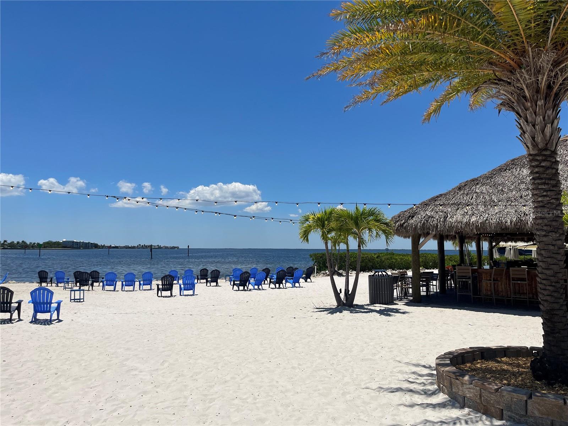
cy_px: 213
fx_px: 427
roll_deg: -0.1
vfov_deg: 53.1
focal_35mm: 26
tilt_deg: +8.1
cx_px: 284
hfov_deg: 67.3
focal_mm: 5.1
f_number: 1.6
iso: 50
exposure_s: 1/9091
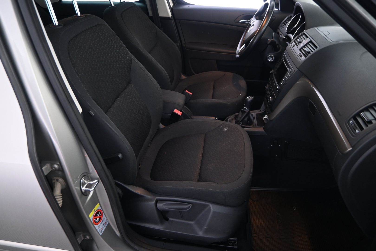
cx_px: 188
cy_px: 126
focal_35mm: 24
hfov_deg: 73.7
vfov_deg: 53.1
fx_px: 251
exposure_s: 1/6
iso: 1000
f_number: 3.5
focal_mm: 16
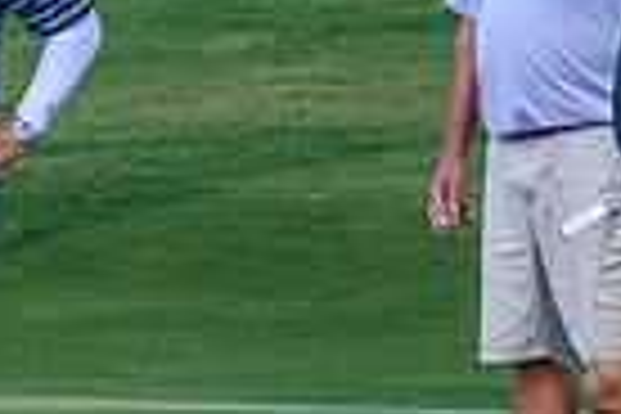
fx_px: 15196
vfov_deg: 1.6
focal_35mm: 881
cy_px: 380
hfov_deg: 2.3
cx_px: -148
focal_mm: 140
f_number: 4.8
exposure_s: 1/1600
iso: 400
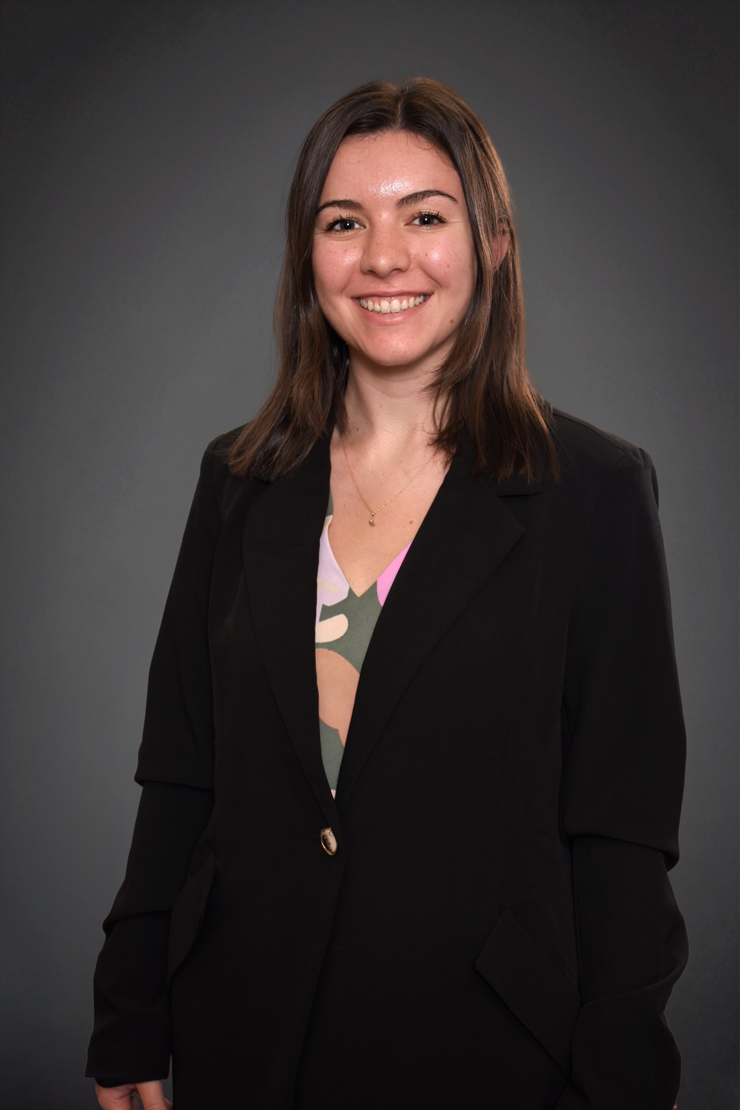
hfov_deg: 21.6
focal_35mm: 63
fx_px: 1942
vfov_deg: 31.9
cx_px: 370
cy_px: 555
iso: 400
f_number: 5.6
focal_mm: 42
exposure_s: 1/125
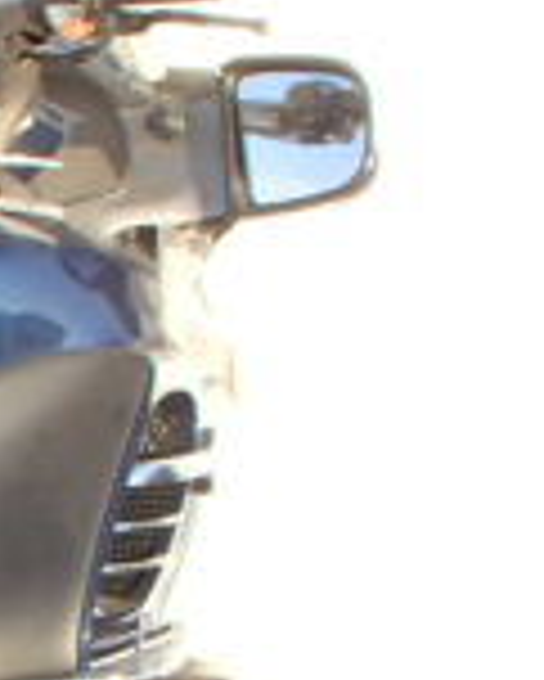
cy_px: 680
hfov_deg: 11.8
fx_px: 2332
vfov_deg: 16.2
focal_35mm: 116
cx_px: -584
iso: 100
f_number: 3.9
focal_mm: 5
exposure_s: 1/160
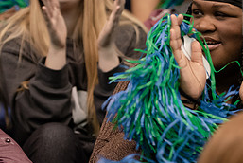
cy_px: 71
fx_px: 1372
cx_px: 214
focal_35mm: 203
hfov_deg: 10.1
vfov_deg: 6.8
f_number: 2.8
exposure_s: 1/200
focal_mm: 90
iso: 4000
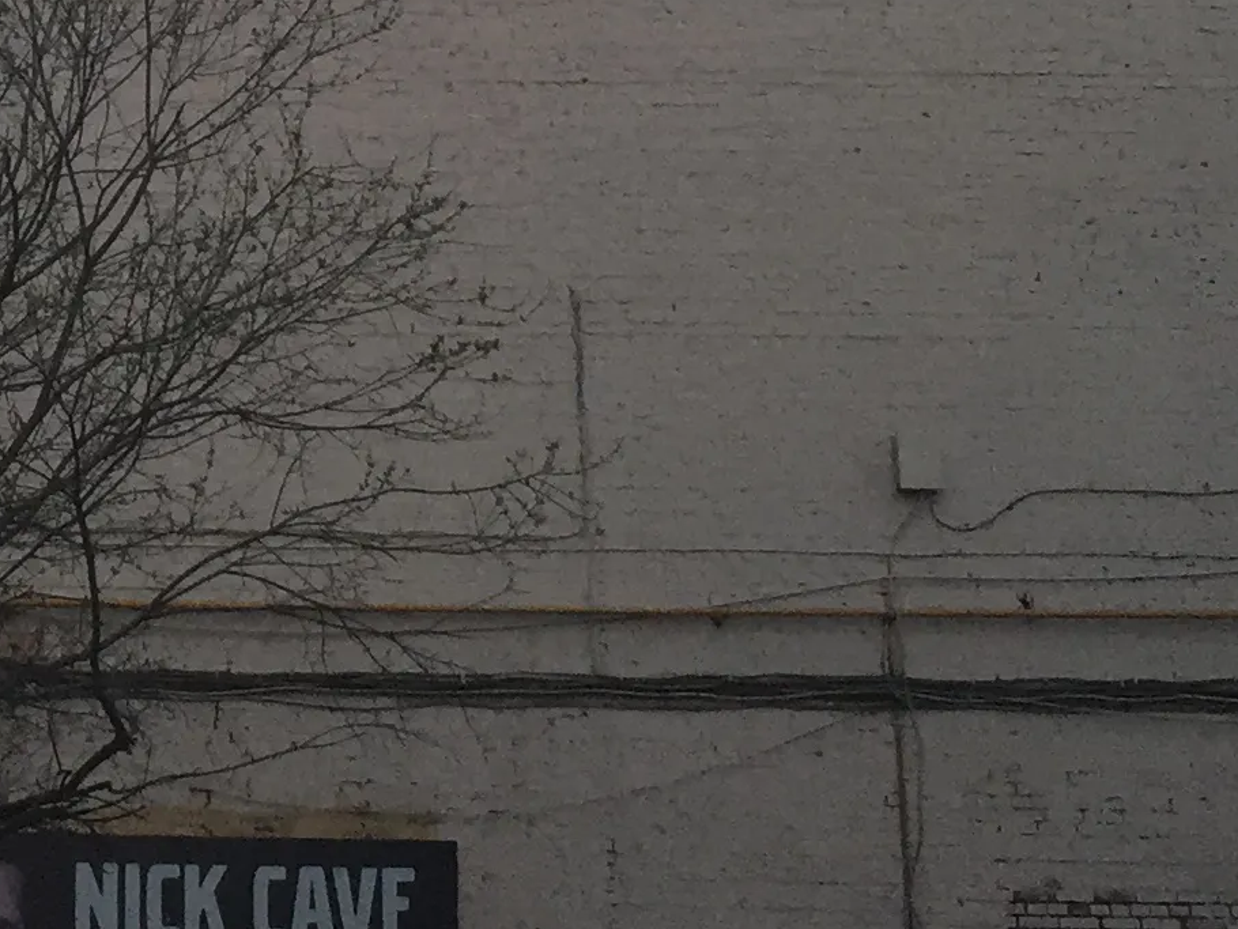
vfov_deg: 13.9
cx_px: -48
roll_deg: -0.8
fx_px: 3720
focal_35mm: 104
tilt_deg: +15.9
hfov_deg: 18.3
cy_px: -116
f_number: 2.2
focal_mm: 4.15
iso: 32
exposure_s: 1/40
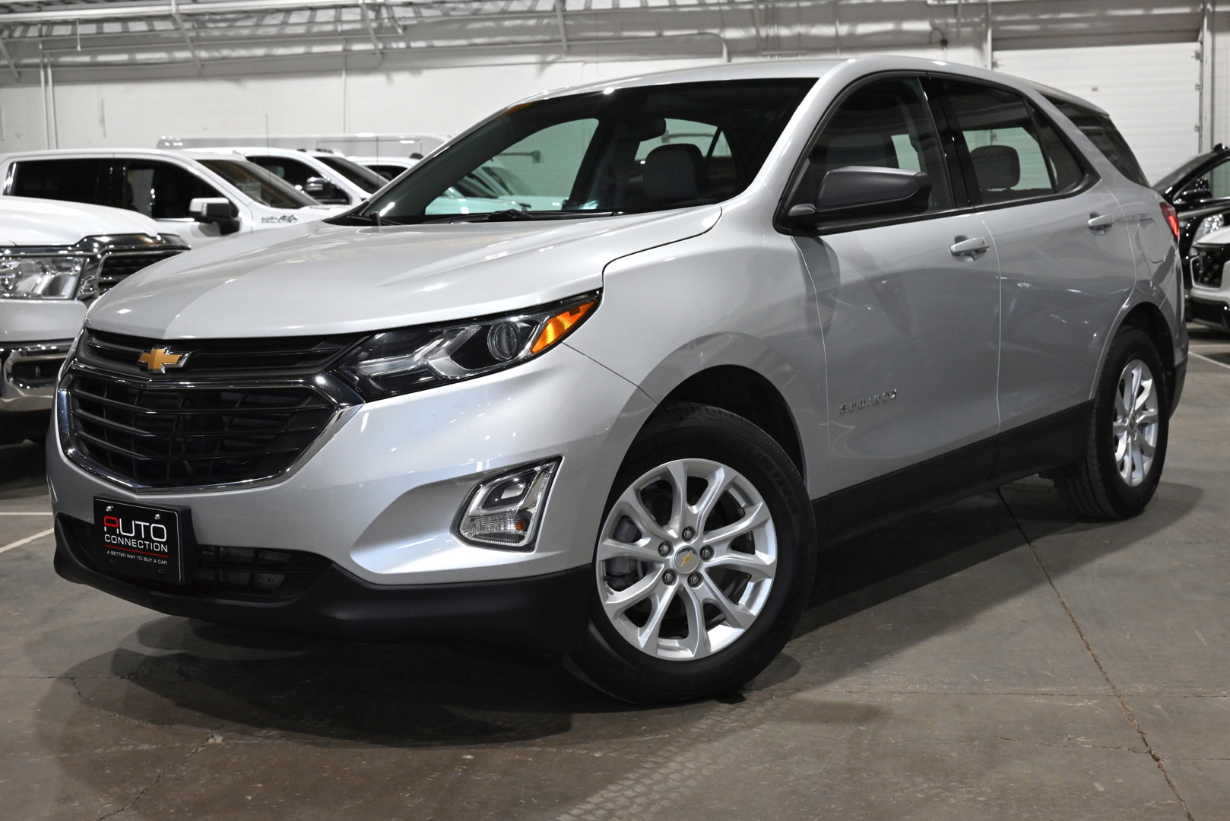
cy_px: 410
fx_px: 1538
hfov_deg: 43.6
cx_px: 615
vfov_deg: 29.9
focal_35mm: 45
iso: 4000
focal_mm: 45
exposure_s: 1/320
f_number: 7.1
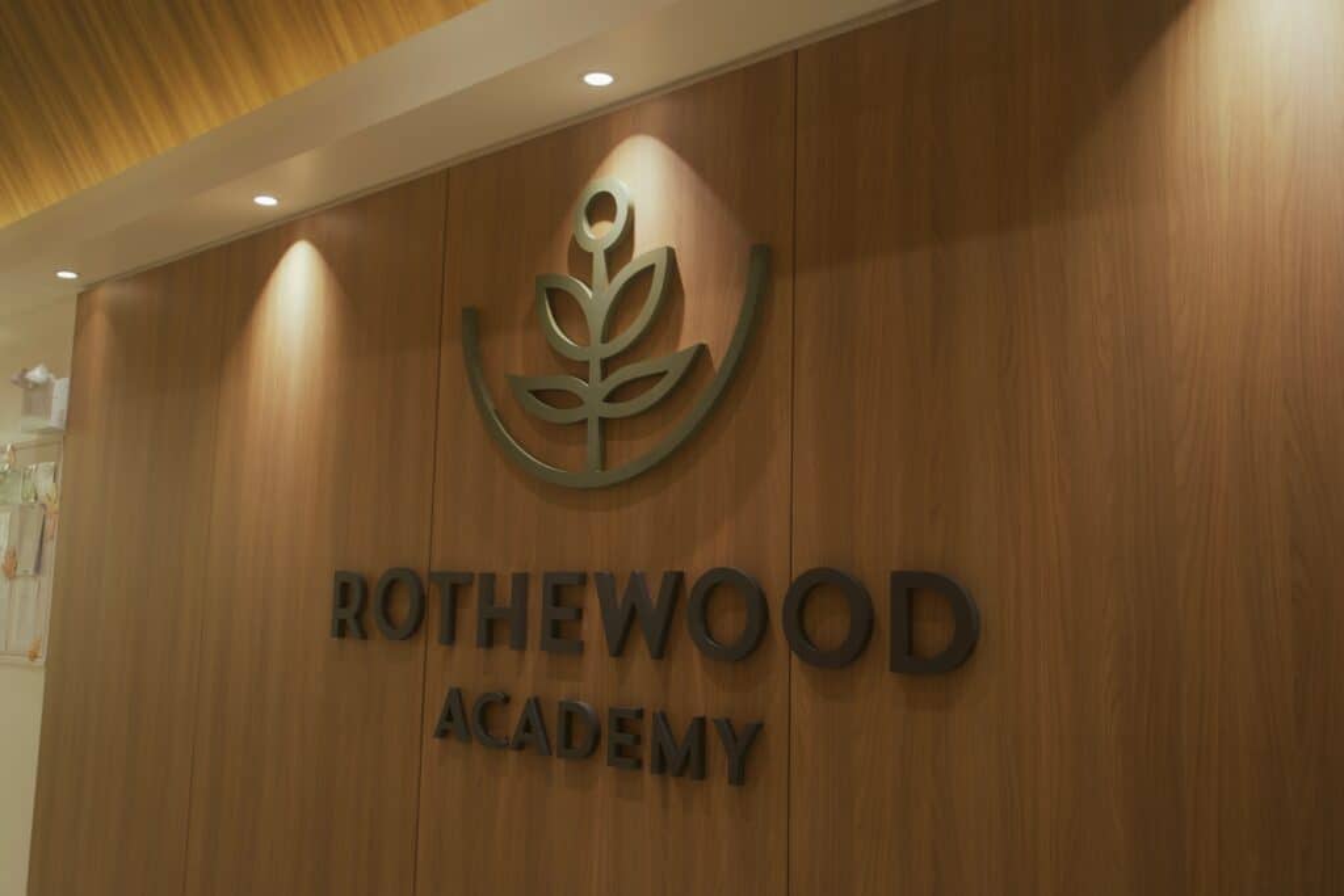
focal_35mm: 32
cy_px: 448
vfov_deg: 41.1
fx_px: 1195
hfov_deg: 58.7
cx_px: 672
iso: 200
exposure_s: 1/15
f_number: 4.5
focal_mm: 32
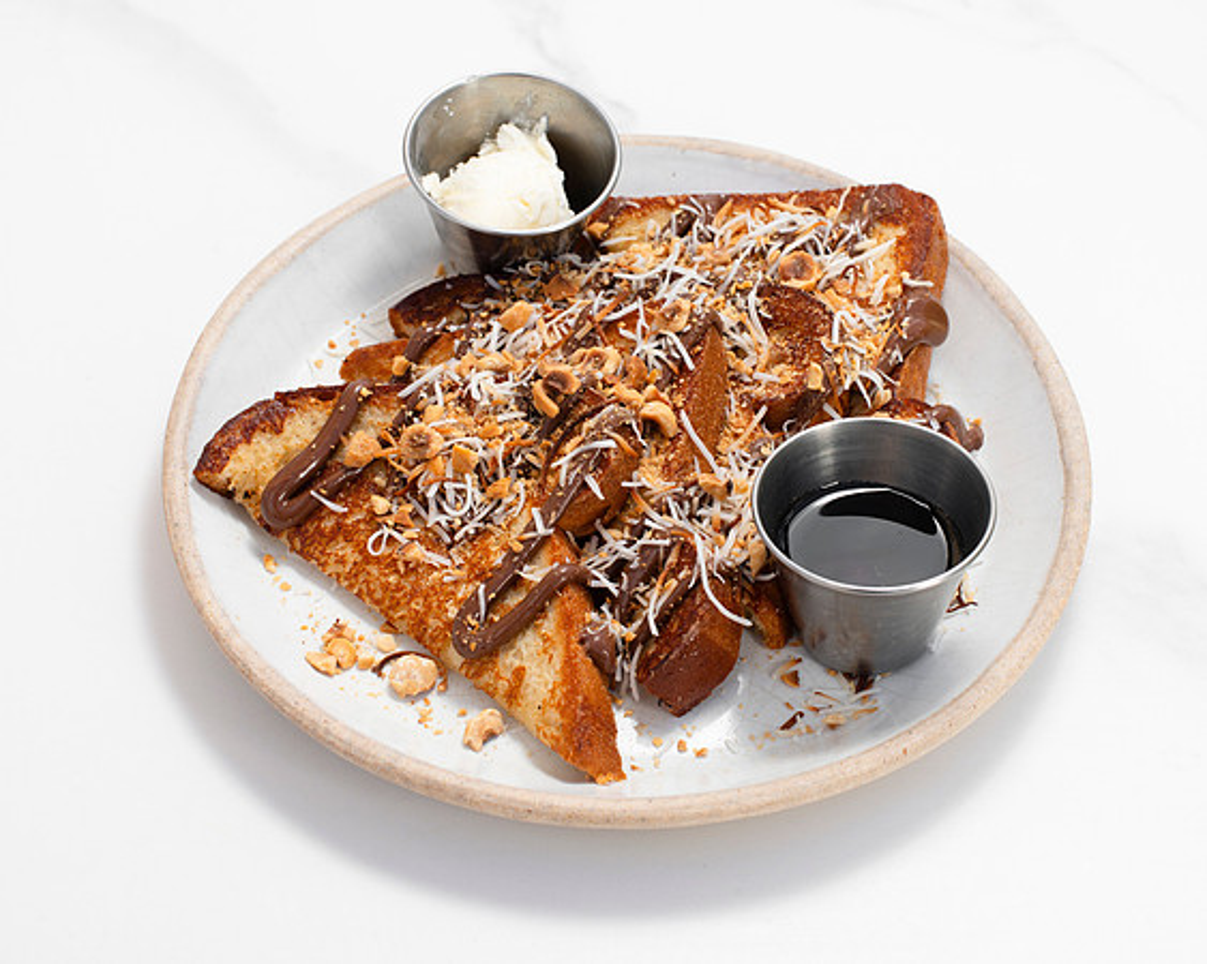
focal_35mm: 62
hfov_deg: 30.3
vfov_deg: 24.5
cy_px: 473
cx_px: 642
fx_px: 2225
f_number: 9
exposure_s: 1/200
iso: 200
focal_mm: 50
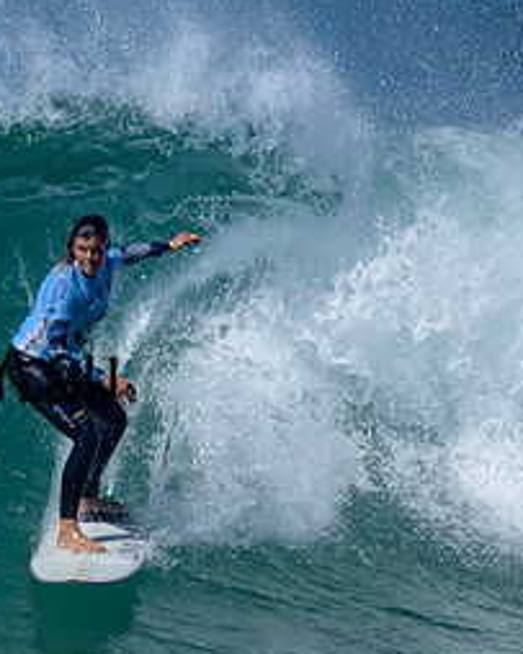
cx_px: -163
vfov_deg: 0.8
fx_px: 45729
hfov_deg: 0.7
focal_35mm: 2362
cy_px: 320
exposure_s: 1/2000
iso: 250
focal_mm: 800
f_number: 6.3
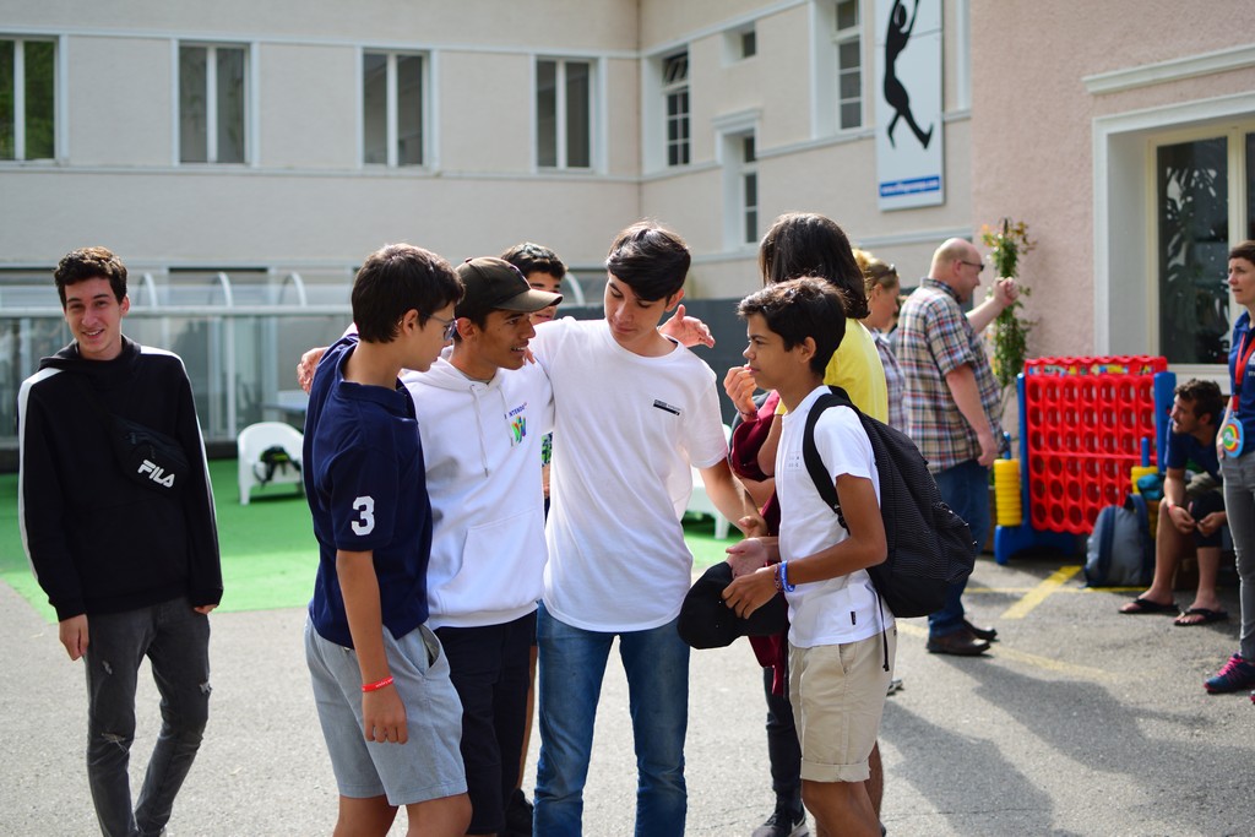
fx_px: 1830
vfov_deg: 25.8
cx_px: 628
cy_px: 418
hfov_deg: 37.8
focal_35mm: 52
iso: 125
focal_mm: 35
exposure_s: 1/800
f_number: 1.8
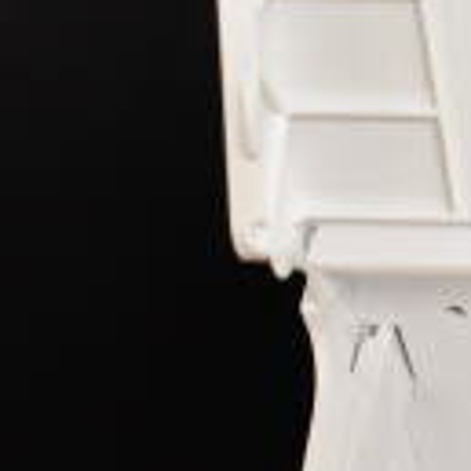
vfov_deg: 14.4
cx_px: 909
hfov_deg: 12.8
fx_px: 1863
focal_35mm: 121
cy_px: 298
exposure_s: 1/40
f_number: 3.5
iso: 1600
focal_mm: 20
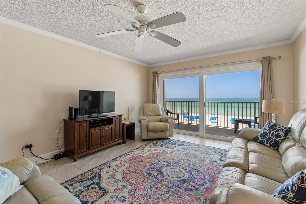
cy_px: 102
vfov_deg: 77.3
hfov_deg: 100.4
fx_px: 127
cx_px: 153
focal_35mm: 15
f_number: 7.1
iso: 100
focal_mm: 10
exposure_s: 1/80
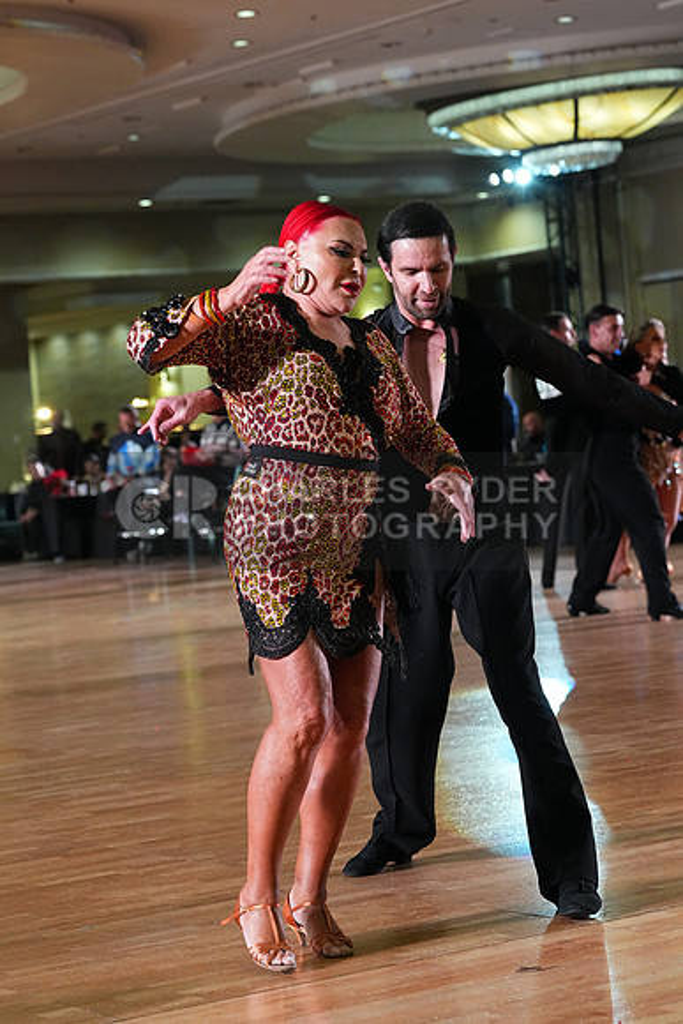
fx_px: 2673
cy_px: 512
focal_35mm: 94
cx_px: 342
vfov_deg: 21.7
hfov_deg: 14.6
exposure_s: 1/400
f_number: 5.6
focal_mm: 94
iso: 8000
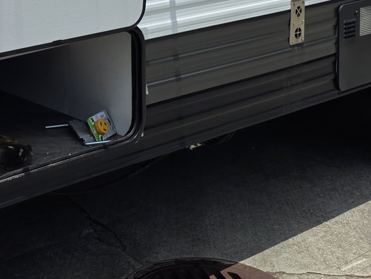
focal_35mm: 84
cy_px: -104
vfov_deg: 16.4
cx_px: 15
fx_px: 900
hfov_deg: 22.5
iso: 80
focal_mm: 6.25
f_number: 1.7
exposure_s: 1/7944
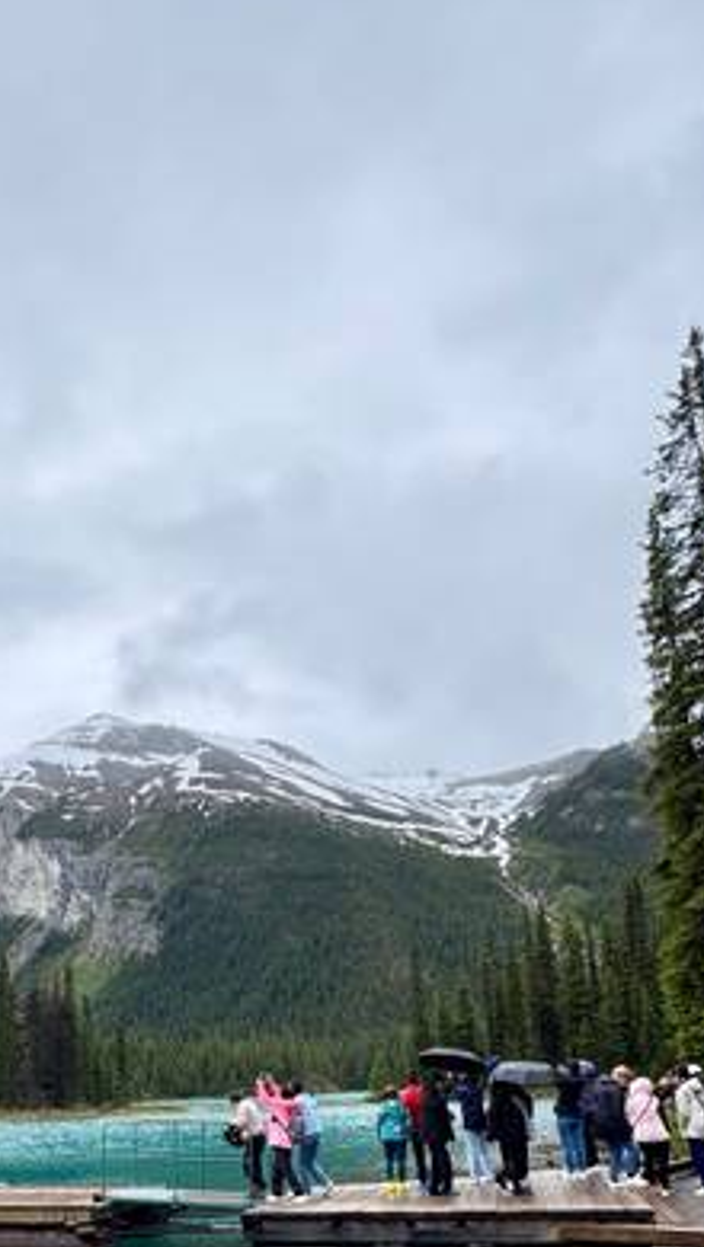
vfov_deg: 70.5
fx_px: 828
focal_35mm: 25
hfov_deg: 44.7
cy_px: 889
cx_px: 189
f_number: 2.2
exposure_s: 1/625
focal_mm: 2.22
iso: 40
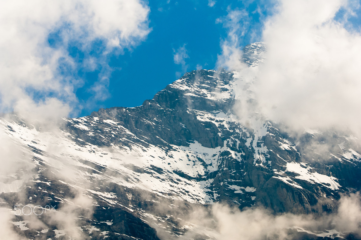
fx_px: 1683
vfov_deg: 8.2
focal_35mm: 168
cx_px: 180
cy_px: 120
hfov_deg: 12.2
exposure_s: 1/1000
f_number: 9
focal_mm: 112
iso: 320
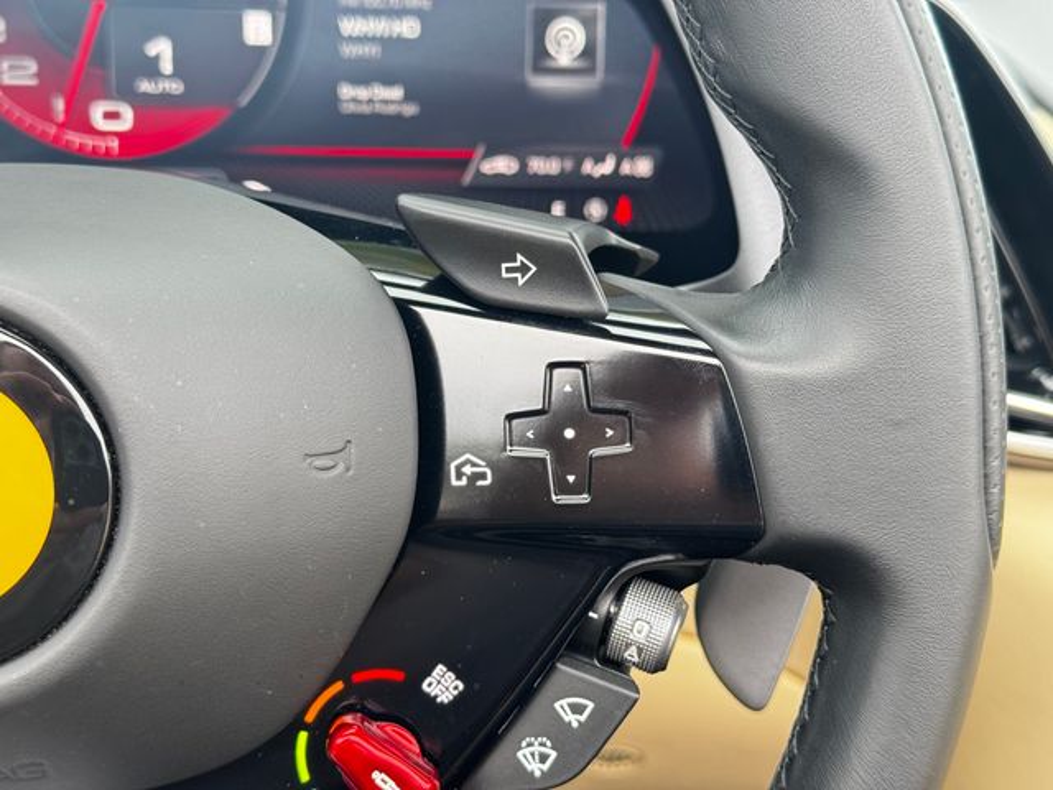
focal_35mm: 48
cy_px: 395
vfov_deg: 30.3
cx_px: 526
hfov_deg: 39.7
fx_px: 1460
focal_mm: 6.76
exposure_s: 1/50
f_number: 1.78
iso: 100
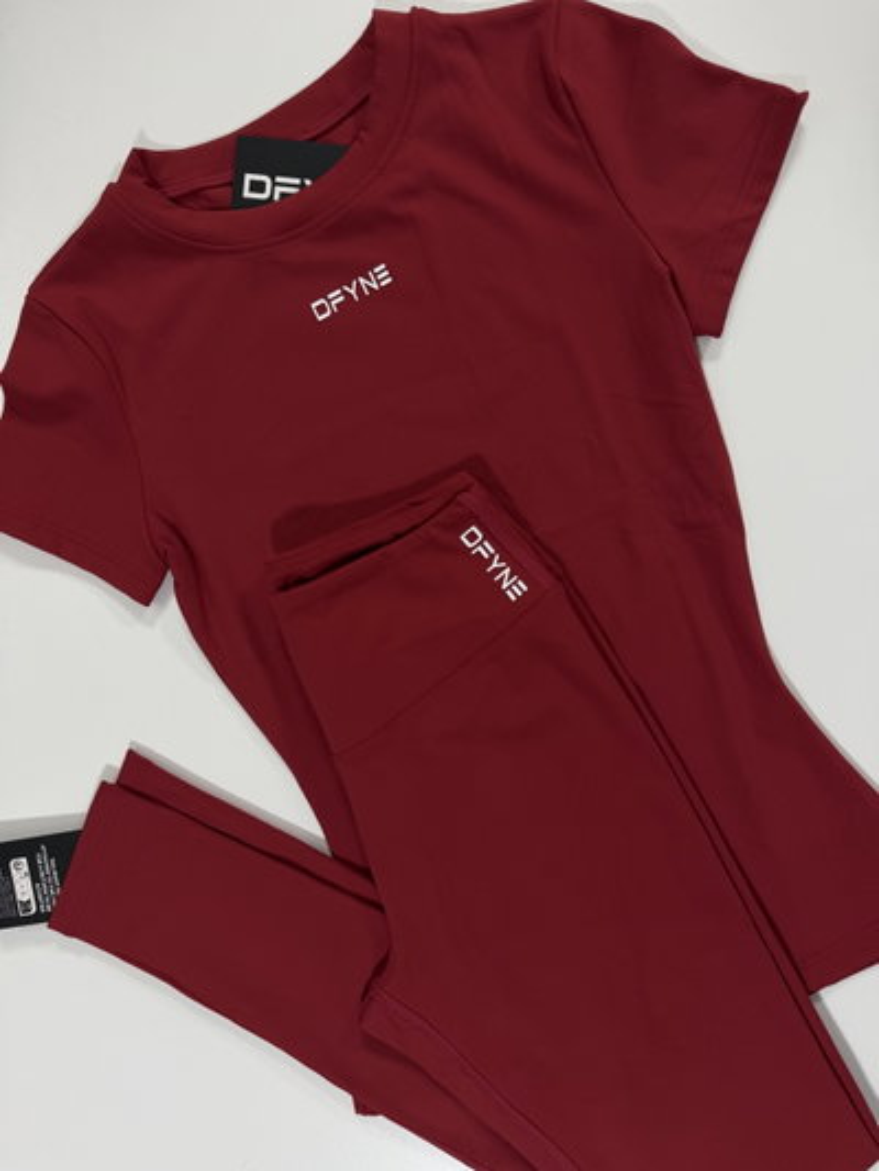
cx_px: 440
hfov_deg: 56.8
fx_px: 812
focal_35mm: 24
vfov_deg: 71.6
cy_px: 586
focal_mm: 6.76
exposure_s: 1/100
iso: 125
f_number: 1.78
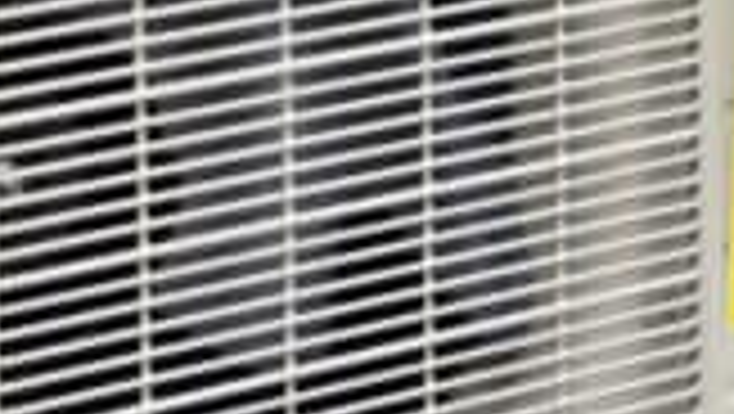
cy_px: -632
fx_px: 4063
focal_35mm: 209
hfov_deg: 10.2
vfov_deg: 5.6
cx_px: -86
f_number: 4
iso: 100
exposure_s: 1/80
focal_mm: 31.7
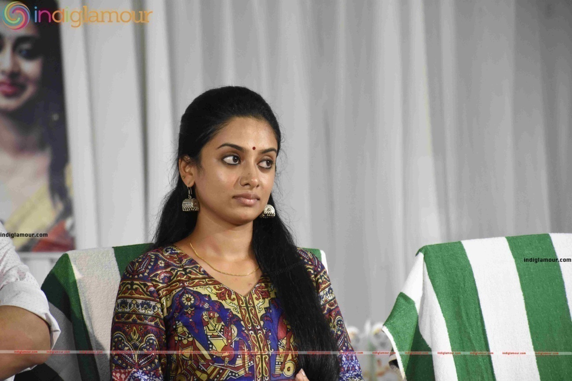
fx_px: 3337
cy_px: 190
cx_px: 286
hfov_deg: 9.8
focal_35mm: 210
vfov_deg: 6.5
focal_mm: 140
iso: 2500
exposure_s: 1/100
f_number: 5.6
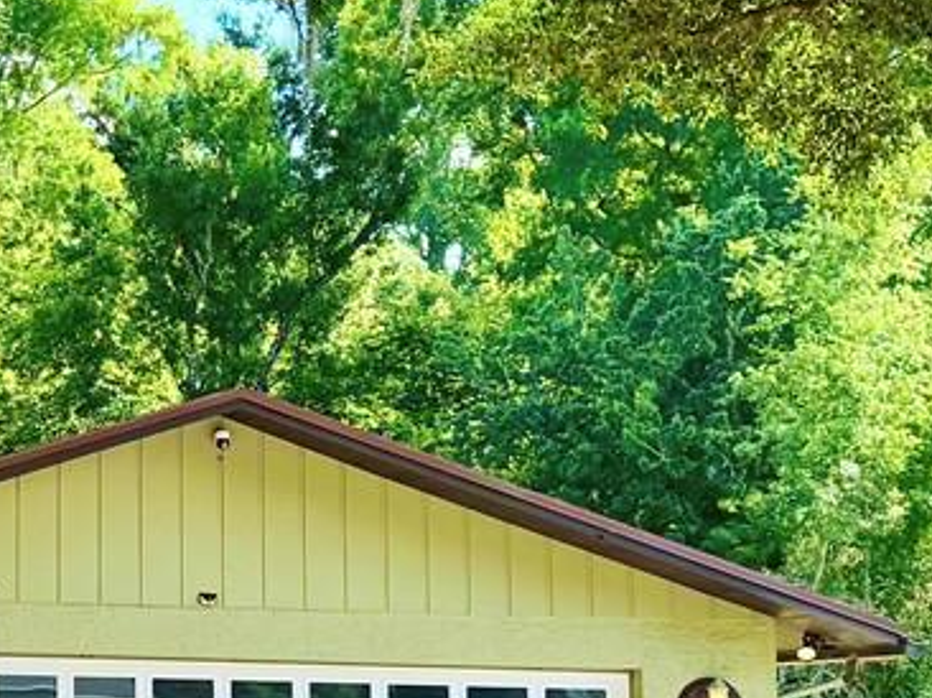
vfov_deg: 14.1
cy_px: 433
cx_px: -313
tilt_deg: +7.1
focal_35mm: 105
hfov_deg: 17.5
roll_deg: -1.1
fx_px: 2825
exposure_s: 1/1211
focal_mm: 6.76
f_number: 1.78
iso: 100
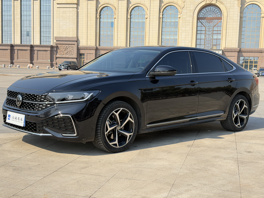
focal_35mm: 48
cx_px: 132
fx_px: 366
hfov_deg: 39.7
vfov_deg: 30.3
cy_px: 99
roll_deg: -1.4
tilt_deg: -6.4
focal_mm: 6.76
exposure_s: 1/2865
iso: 64
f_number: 1.78
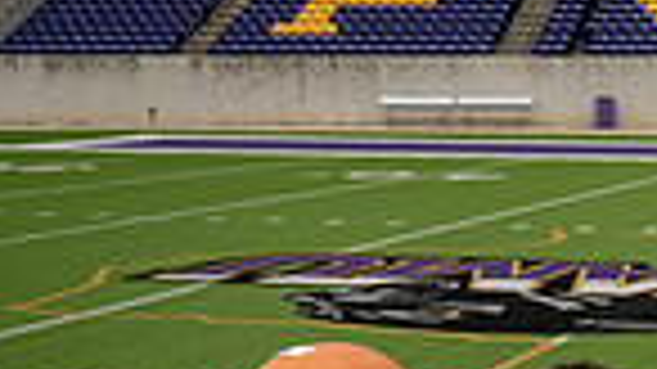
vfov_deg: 10.2
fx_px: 1741
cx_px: 594
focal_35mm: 100
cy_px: 940
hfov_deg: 20.9
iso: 100
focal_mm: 31
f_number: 8
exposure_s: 1/250
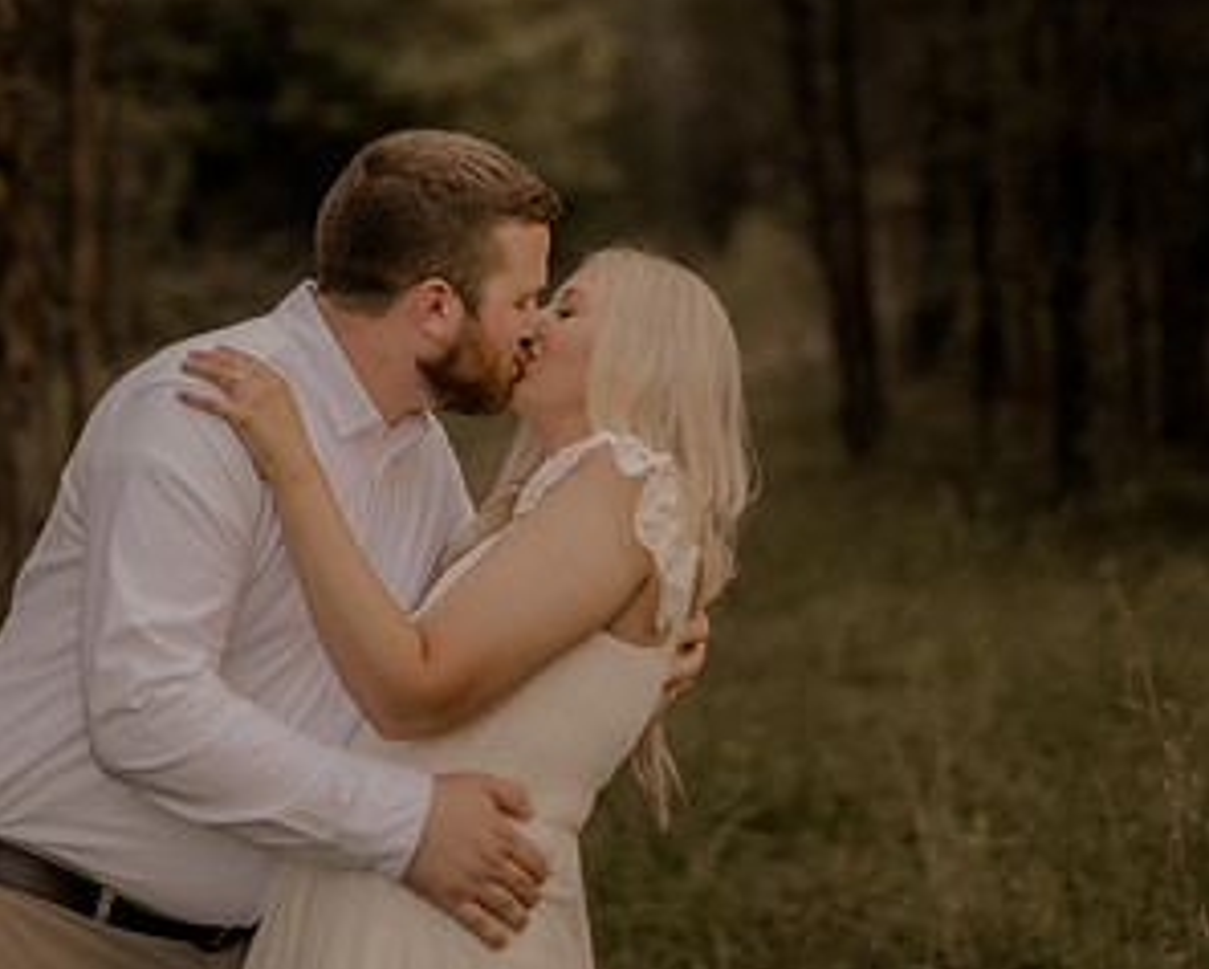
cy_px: 159
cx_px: 602
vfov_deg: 21.2
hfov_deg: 26.8
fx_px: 2542
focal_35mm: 71
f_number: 2.2
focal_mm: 50
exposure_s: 1/250
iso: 200
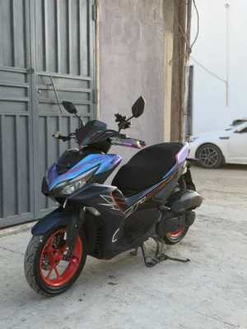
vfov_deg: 39.7
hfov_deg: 30.3
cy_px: 164
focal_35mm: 48
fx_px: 457
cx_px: 124
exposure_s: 1/460
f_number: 1.78
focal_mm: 6.76
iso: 80
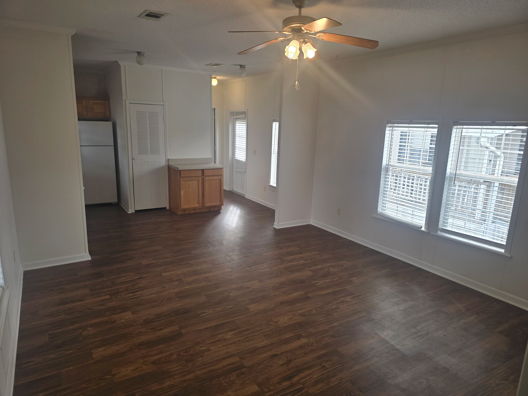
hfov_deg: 73.9
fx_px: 351
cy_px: 198
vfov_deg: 58.9
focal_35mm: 23
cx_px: 264
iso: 40
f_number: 1.7
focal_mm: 6.3
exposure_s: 1/120
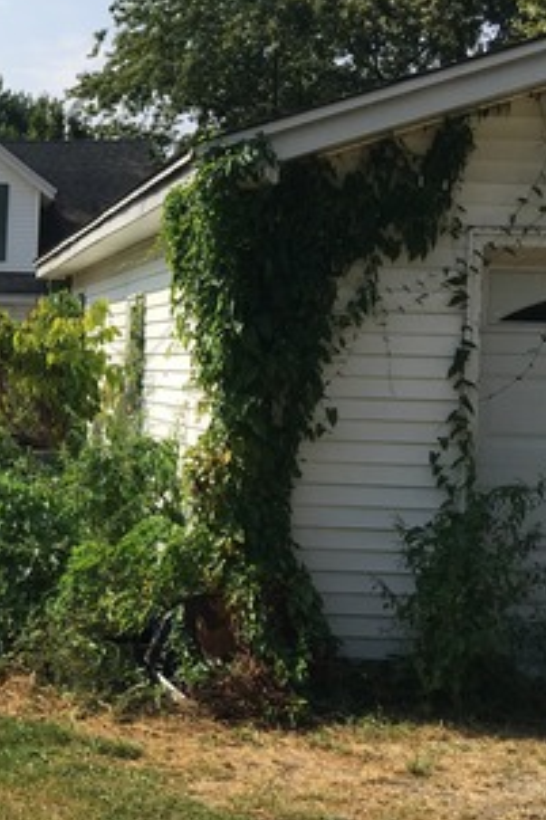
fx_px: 1458
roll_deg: -2.2
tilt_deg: -0.1
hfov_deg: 19.3
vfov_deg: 31.4
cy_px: 369
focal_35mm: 64
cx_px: -204
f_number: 2.2
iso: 25
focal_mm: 4.15
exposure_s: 1/1451
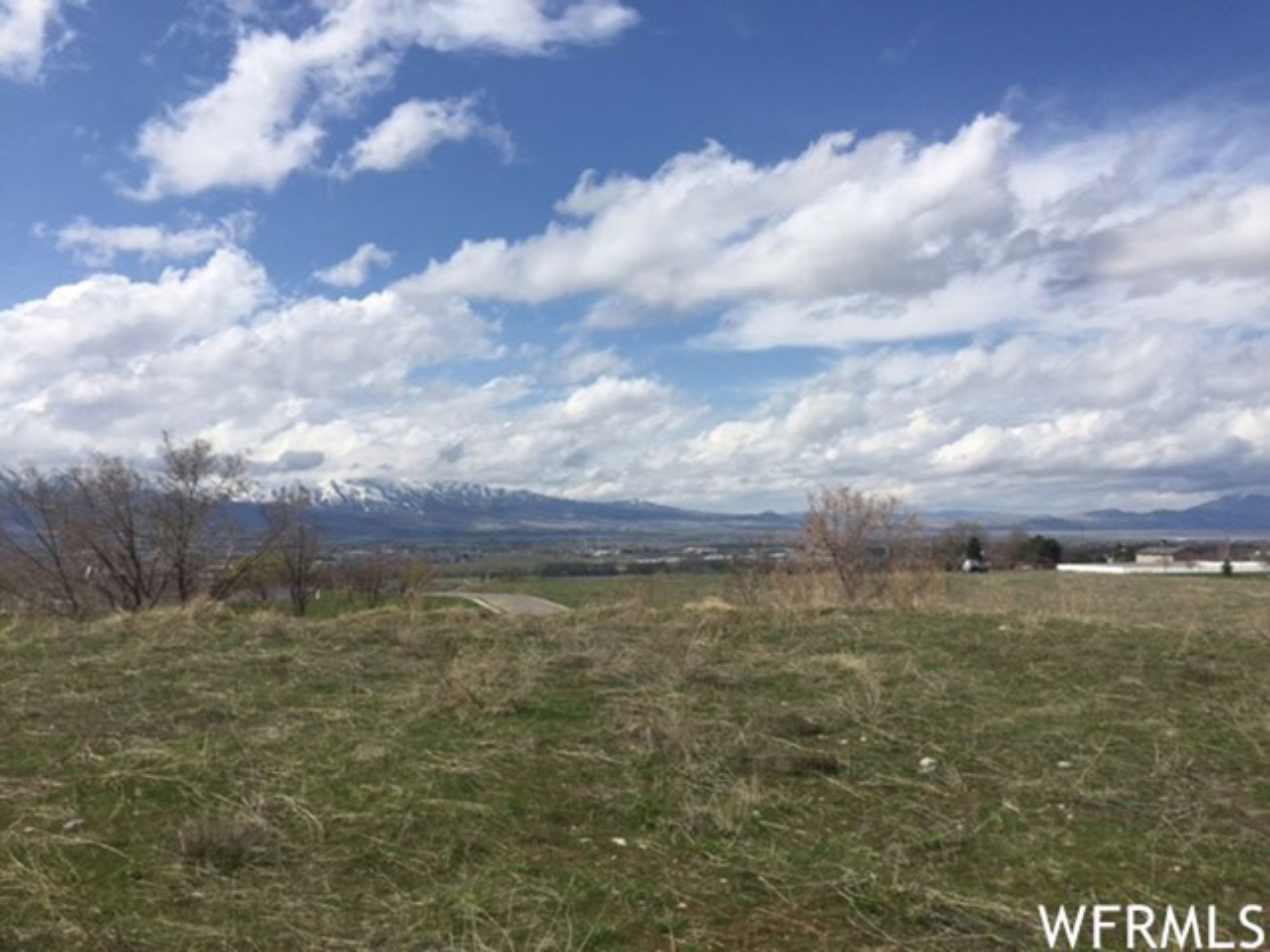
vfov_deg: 48.2
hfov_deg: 61.7
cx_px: 635
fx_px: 1064
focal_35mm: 29
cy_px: 476
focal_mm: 4.15
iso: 32
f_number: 2.2
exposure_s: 1/3968
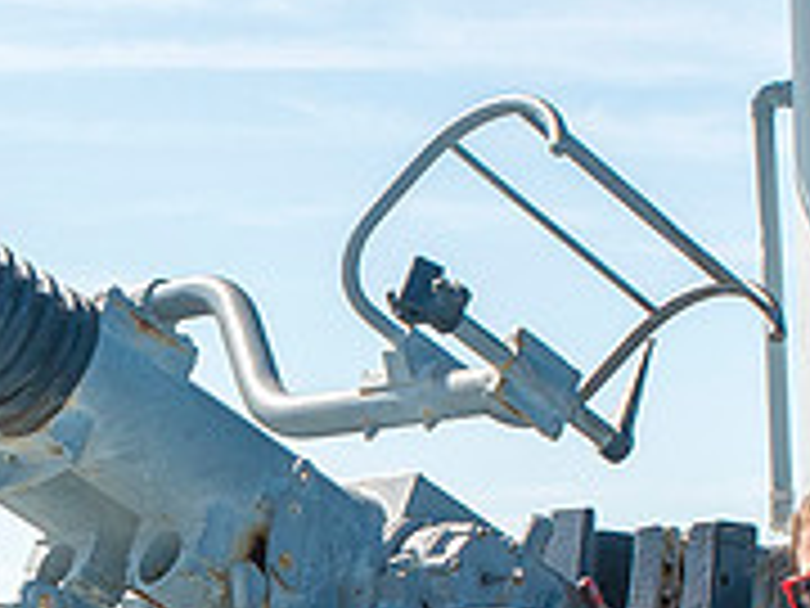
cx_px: -17
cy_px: 669
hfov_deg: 13.9
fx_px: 3276
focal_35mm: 140
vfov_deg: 10.5
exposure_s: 1/800
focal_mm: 32
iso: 1000
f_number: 14
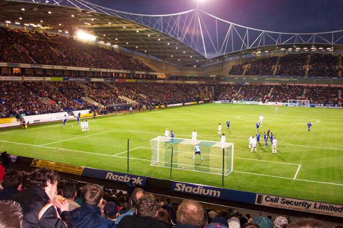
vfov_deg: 37.8
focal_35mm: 35
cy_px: 114
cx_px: 172
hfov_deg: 54.5
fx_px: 333
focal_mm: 7.5
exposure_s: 1/30
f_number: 2.8
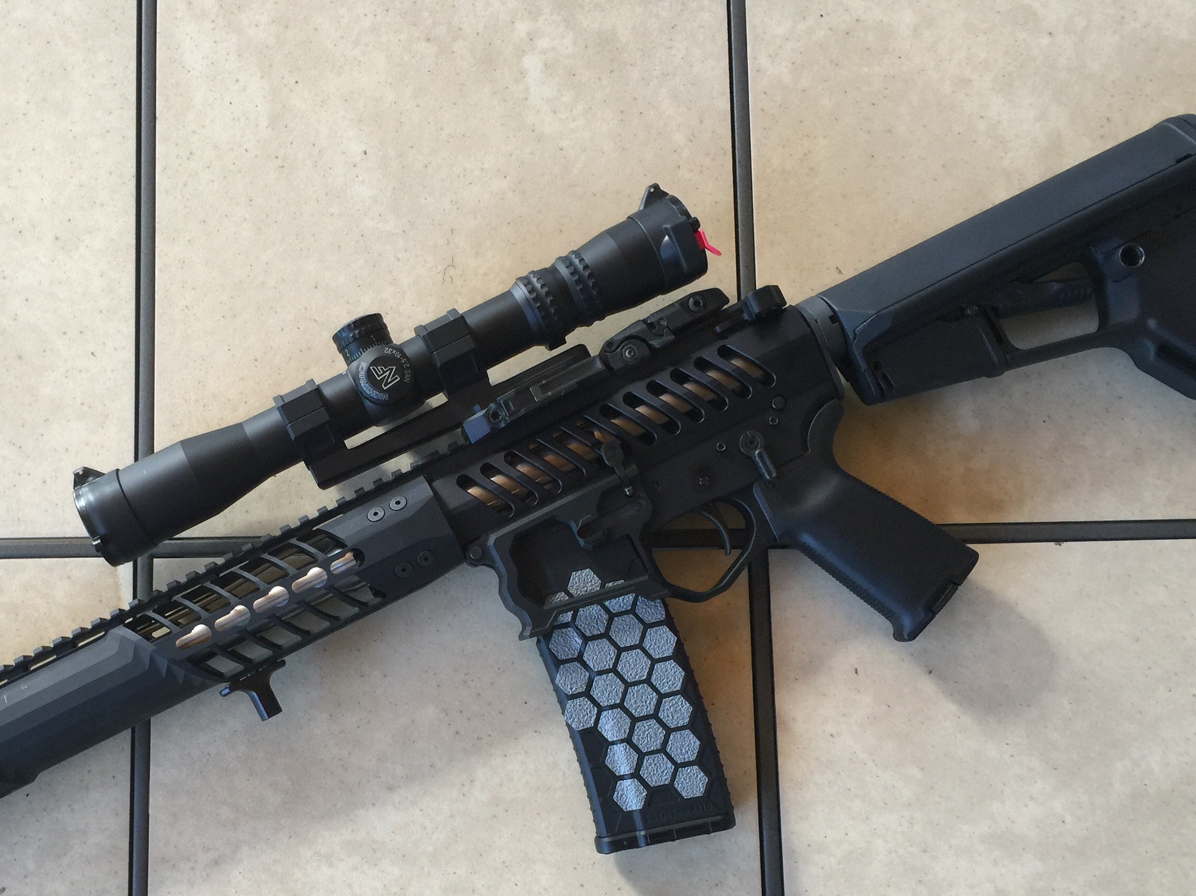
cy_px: 595
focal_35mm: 42
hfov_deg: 44.4
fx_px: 1451
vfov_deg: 34.0
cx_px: 440
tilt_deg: -83.4
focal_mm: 4.15
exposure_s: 1/30
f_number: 2.2
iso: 32
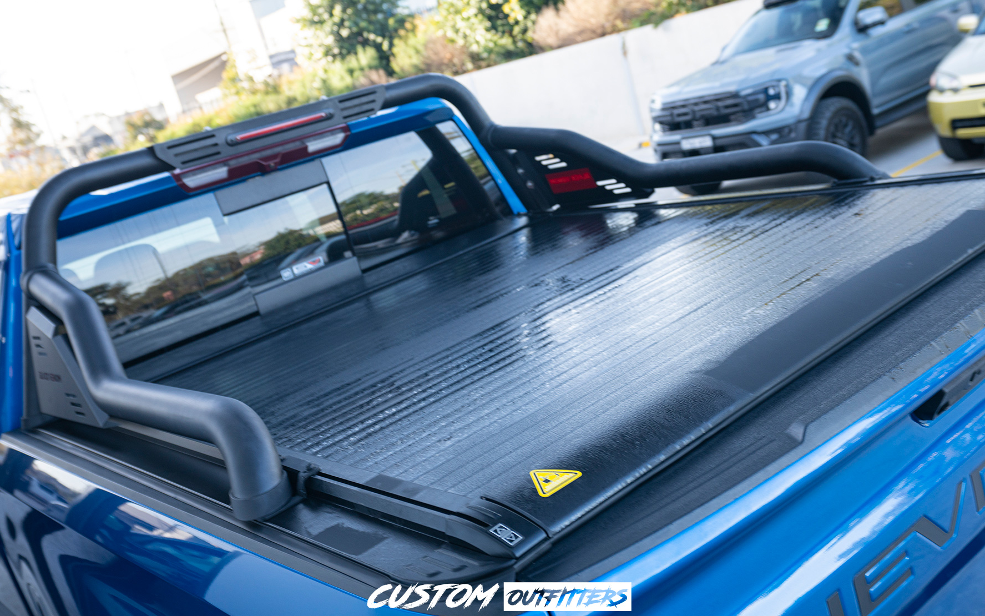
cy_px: 296
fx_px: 832
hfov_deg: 61.2
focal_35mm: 31
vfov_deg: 40.6
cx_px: 499
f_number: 4
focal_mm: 30
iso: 200
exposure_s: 1/60
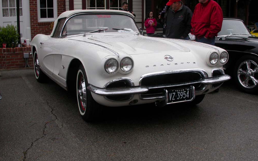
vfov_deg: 31.2
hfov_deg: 48.2
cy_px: 70
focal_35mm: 41
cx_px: 130
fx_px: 288
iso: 100
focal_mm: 7.85
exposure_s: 1/228
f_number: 6
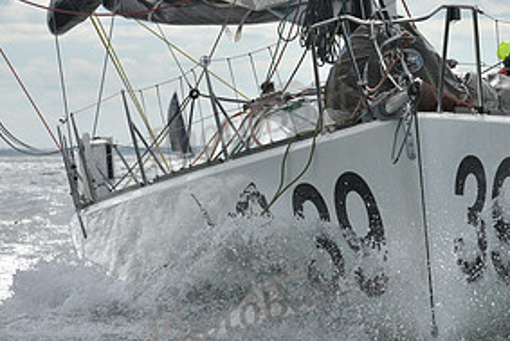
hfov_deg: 5.9
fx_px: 4932
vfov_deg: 4.0
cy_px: 187
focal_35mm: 348
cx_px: 496
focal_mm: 170
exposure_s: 1/1000
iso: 320
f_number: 10
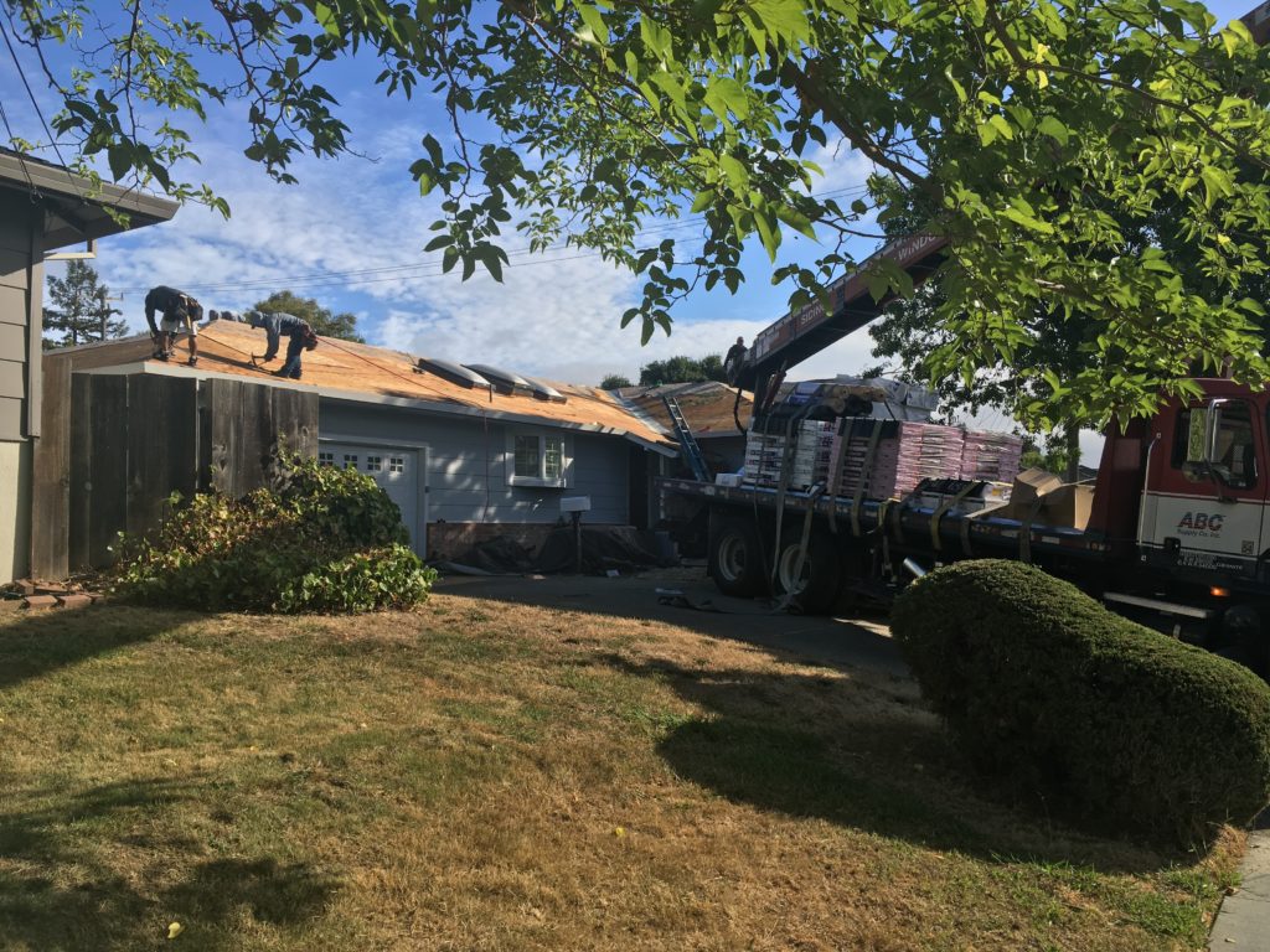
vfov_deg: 48.2
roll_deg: +0.0
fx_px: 1064
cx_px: 635
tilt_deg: +3.2
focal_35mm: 29
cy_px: 476
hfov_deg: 61.7
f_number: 2.2
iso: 25
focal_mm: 4.15
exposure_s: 1/1479
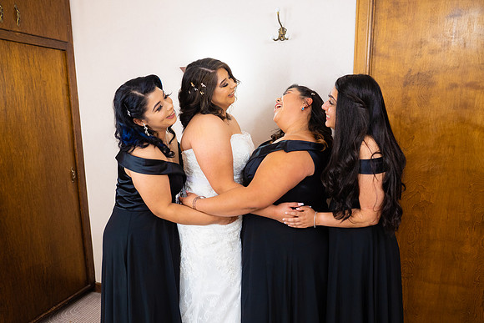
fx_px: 344
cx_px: 242
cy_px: 172
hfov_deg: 70.2
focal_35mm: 26
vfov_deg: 50.2
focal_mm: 24
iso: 500
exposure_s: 1/125
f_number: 2
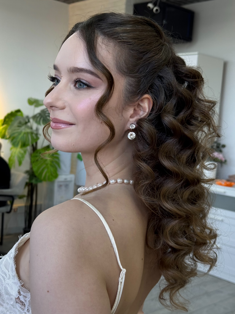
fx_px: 434
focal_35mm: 48
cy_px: 157
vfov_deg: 39.7
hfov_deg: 30.3
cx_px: 118
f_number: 1.78
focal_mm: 6.76
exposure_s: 1/194
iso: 64
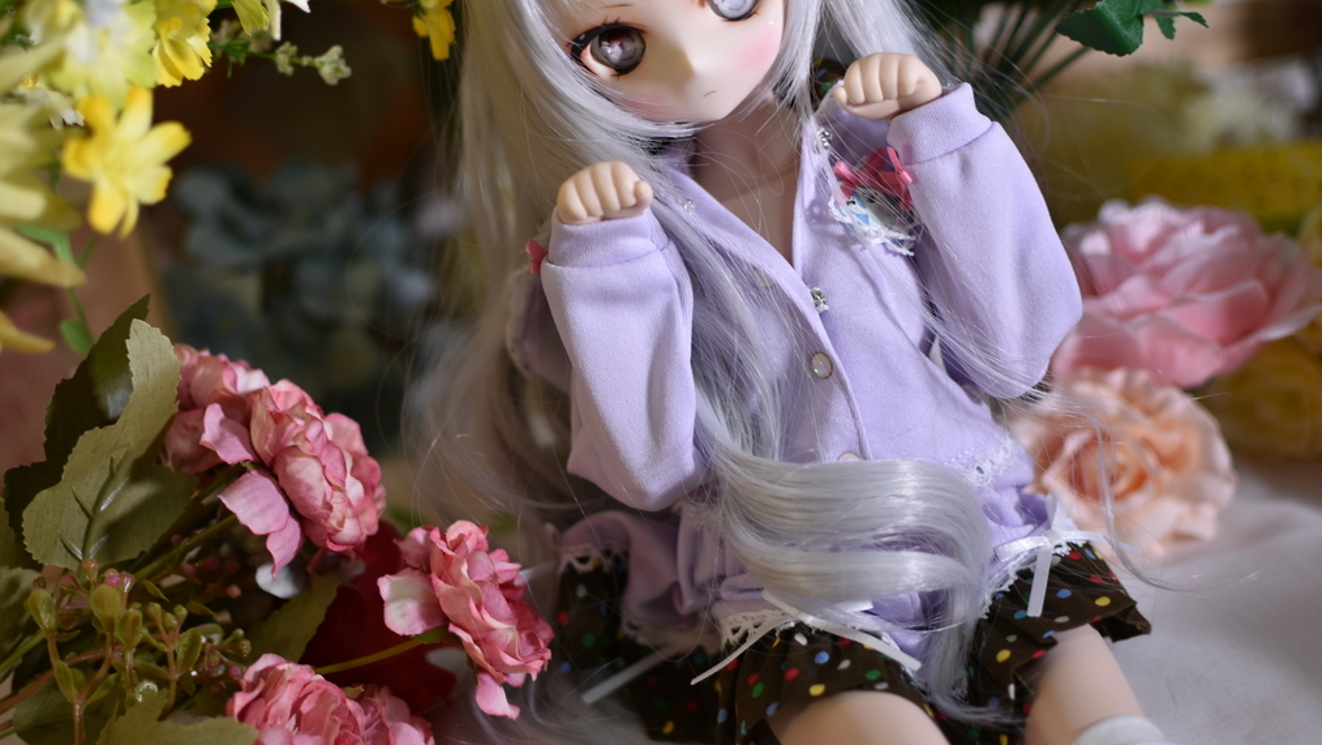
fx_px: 1947
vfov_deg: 21.6
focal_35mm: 56
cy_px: 350
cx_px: 657
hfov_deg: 37.5
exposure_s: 1/80
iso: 100
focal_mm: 35
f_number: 1.8
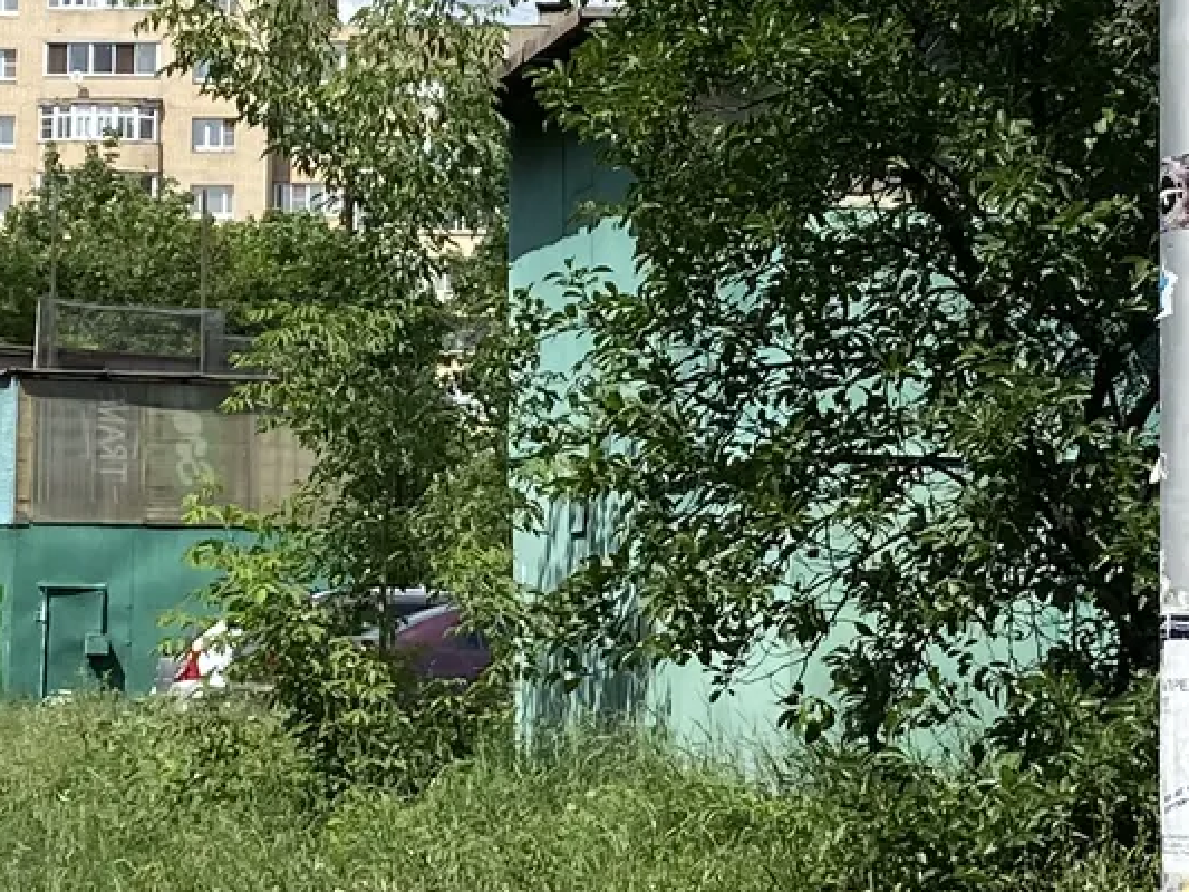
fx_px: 4020
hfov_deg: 16.7
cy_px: 388
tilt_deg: +6.2
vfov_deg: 12.7
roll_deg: -0.1
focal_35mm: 117
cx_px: 941
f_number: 1.8
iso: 32
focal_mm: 4.25
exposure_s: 1/3731
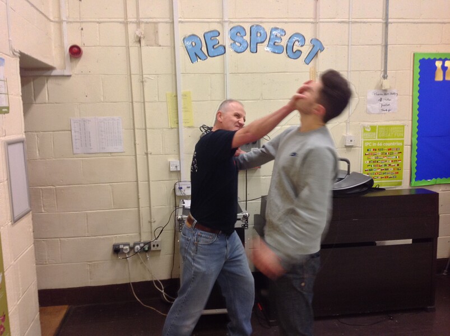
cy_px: 168
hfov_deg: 52.7
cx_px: 225
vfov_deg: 40.6
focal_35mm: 35
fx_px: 454
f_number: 2.4
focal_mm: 4.28
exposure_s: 1/17
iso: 100
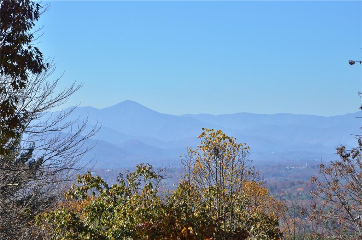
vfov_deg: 8.7
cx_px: 181
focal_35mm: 158
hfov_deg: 13.1
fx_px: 1580
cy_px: 120
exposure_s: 1/1250
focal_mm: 105
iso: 800
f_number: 11
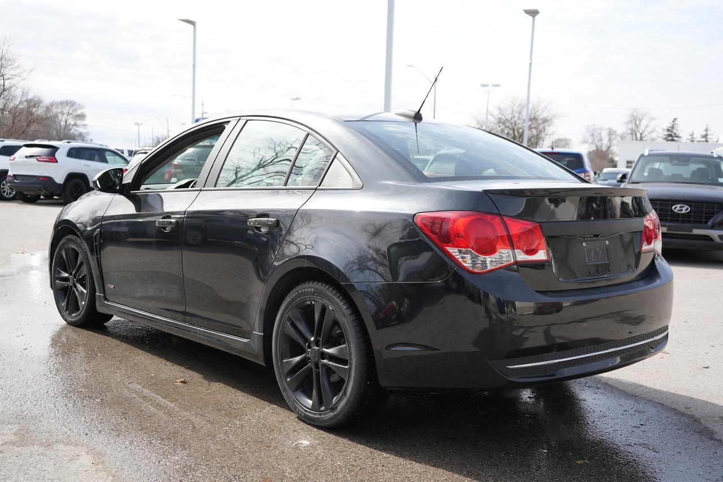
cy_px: 241
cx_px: 362
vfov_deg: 35.1
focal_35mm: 38
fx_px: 763
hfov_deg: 50.7
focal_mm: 38
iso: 100
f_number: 4.5
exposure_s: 1/320
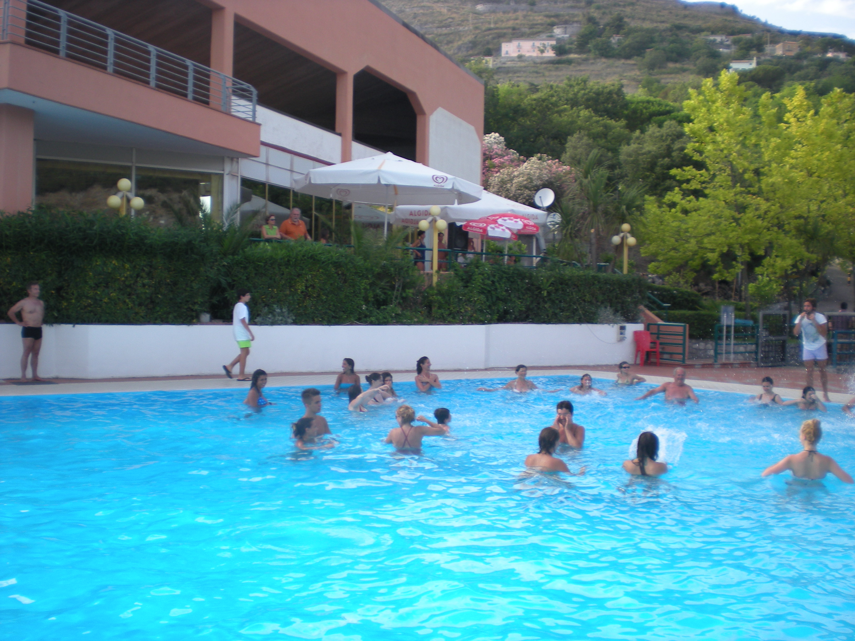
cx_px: 428
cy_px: 320
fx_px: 939
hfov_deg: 49.0
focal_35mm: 38
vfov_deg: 37.7
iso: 64
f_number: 3.1
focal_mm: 6.3
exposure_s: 1/247
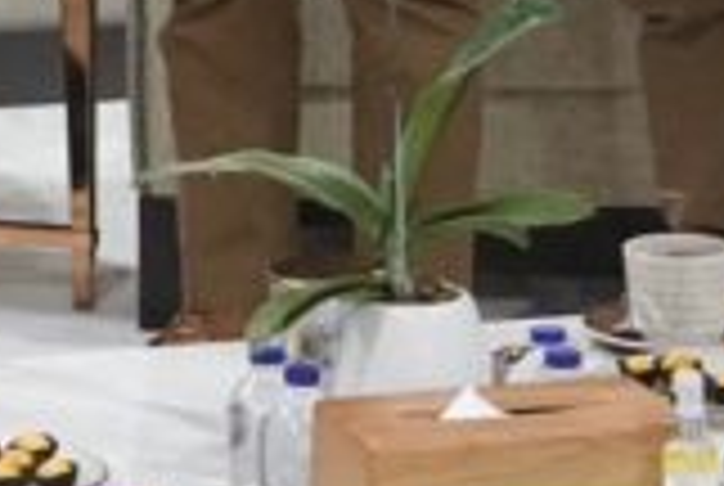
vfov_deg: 5.4
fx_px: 4856
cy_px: -943
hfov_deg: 8.4
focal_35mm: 241
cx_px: -144
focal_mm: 38
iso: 8000
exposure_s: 1/125
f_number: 5
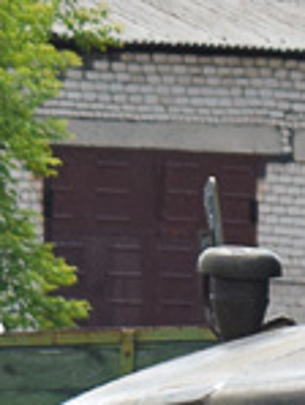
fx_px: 6523
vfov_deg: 3.6
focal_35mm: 556
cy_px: 323
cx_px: 969
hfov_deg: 2.6
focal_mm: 48
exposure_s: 1/640
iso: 200
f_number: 5.6
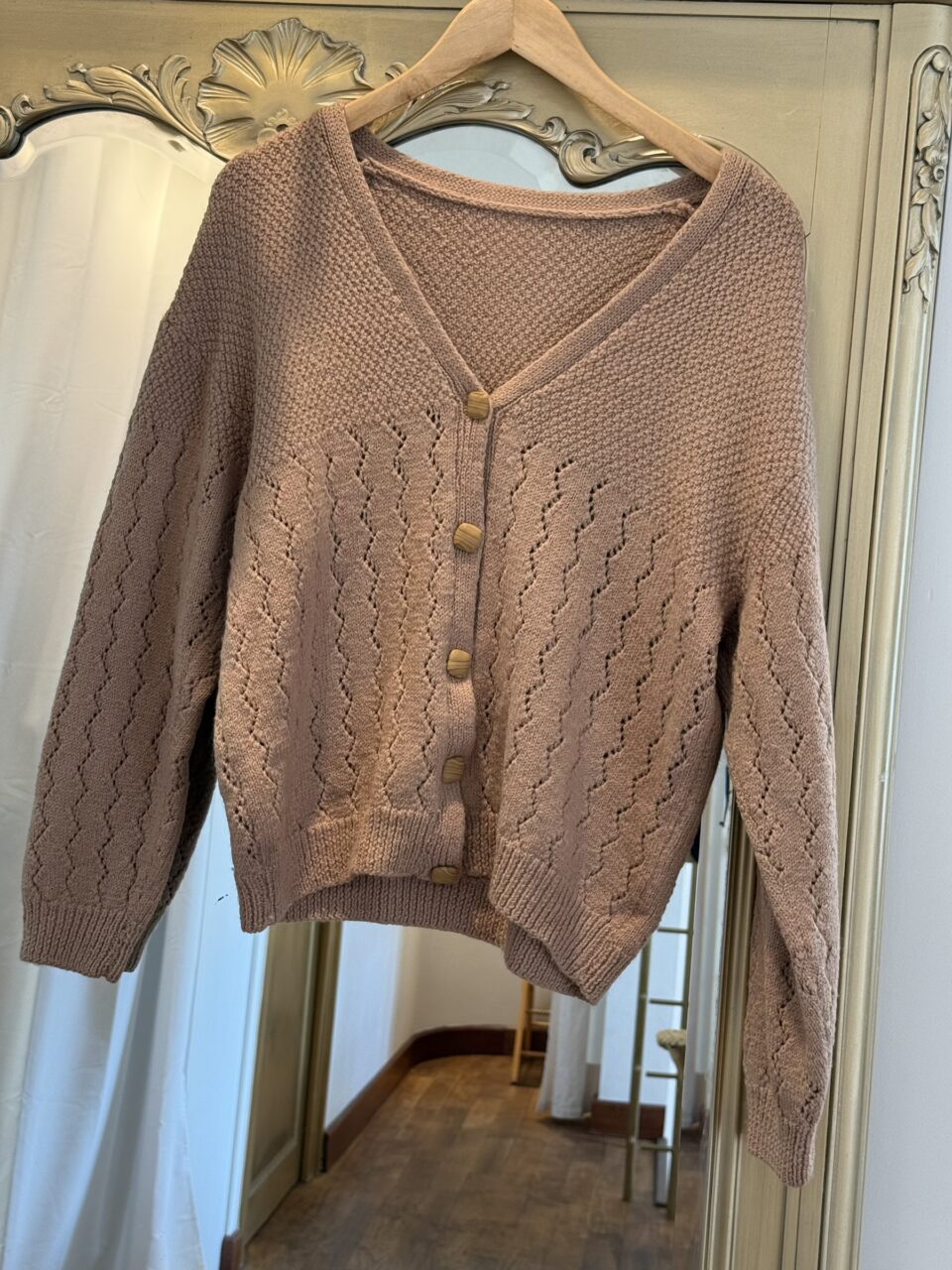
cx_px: 476
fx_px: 1760
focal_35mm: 48
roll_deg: -3.6
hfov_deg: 30.3
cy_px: 635
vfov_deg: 39.7
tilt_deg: -5.4
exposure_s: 1/225
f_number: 1.78
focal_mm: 6.76
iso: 80
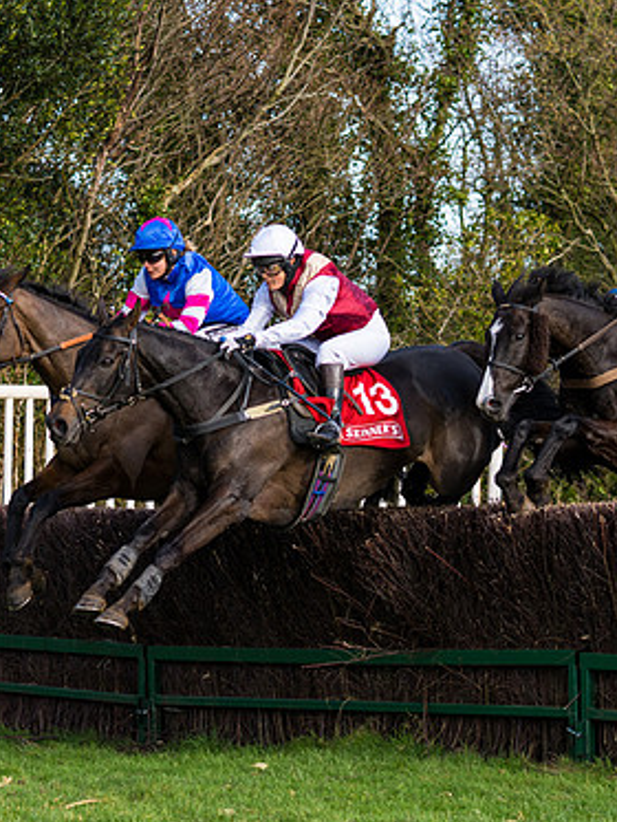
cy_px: 269
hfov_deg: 10.1
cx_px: 311
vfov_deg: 13.4
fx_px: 3492
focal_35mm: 147
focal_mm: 72
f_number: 2.8
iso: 200
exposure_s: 1/2000
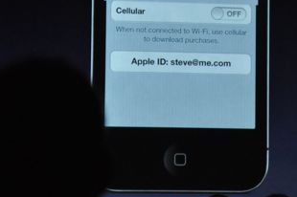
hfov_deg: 7.5
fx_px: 2276
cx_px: 226
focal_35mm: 276
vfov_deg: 5.0
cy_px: 4
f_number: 5.3
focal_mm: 75
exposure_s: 1/125
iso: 1600
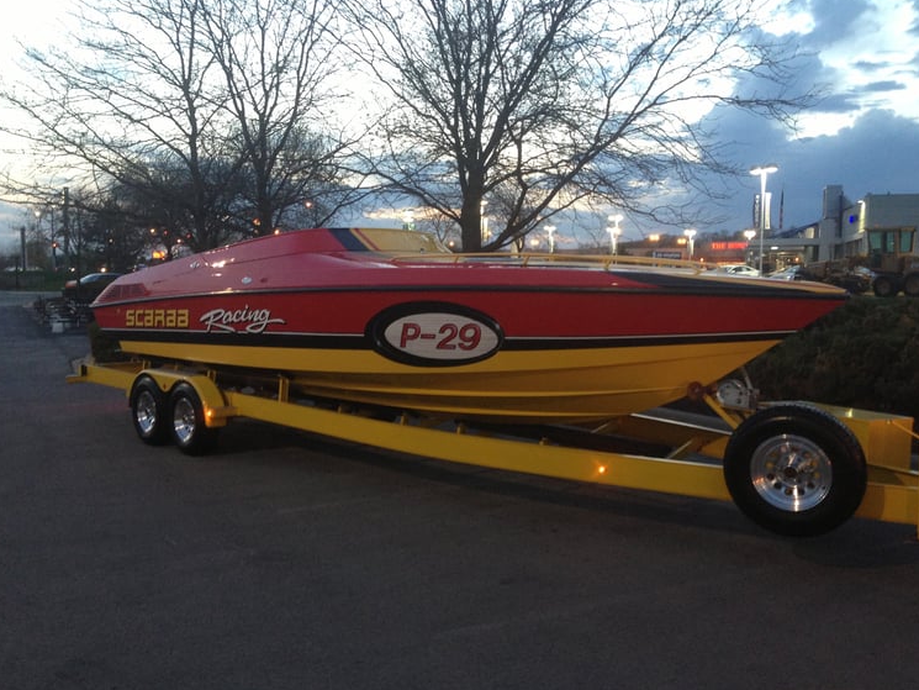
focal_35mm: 34
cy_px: 347
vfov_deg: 41.8
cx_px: 460
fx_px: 903
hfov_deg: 54.0
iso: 160
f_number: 2.4
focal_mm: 4.13
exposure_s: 1/20
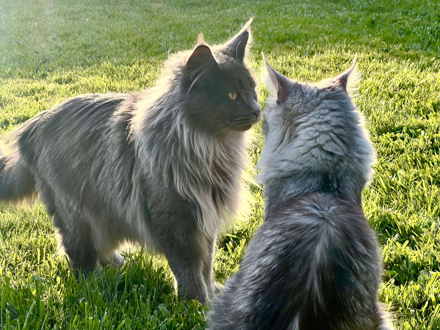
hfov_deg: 25.3
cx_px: 220
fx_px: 979
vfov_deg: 19.1
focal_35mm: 77
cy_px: 165
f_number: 2.8
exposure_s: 1/149
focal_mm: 9
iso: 32
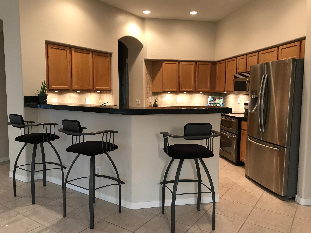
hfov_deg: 63.4
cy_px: 116
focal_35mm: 28
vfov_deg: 49.7
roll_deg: +0.1
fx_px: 252
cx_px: 156
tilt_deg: -3.7
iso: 40
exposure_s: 1/15
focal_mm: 3.99
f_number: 1.8
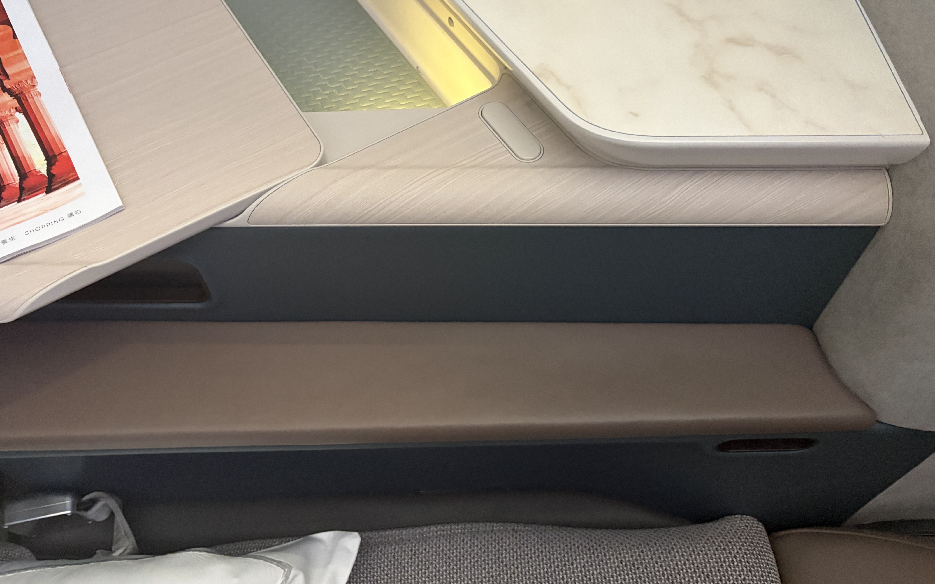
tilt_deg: -53.4
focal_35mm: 31
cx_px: 434
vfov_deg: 40.1
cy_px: 199
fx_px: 790
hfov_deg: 61.2
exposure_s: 1/47
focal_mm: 5.96
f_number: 1.6
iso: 500
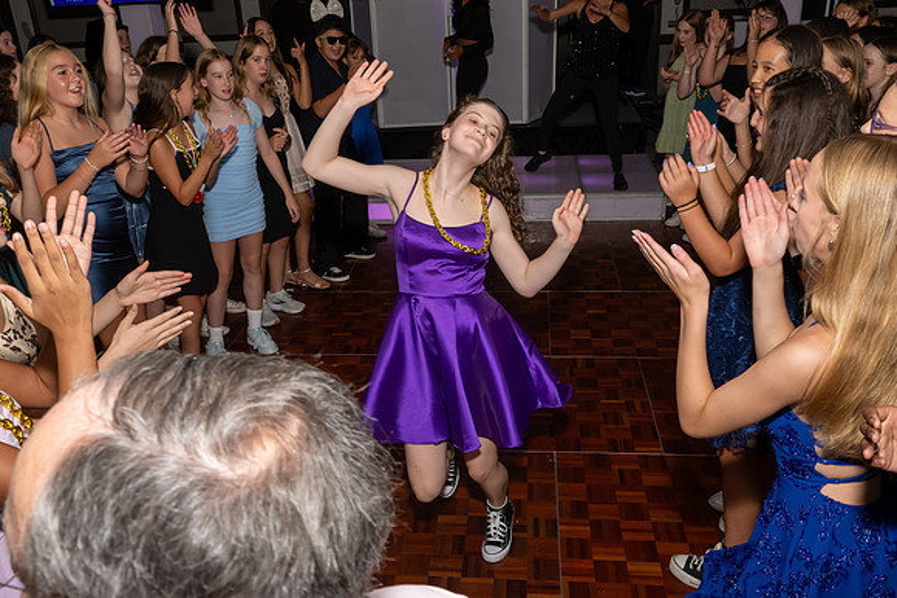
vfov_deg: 42.5
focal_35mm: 31
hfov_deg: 60.5
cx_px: 441
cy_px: 299
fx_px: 769
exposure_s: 1/250
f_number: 9
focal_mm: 20
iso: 1000
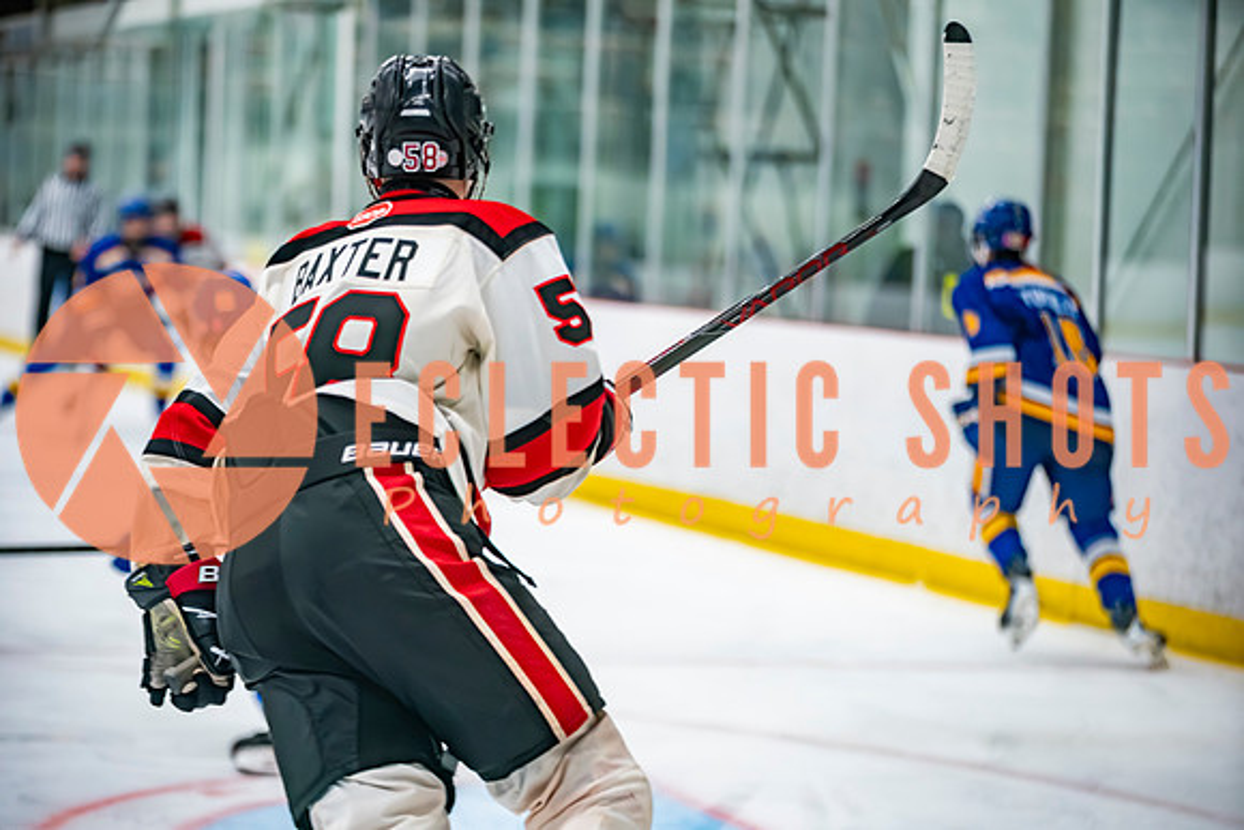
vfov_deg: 11.0
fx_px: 4320
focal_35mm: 125
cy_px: 415
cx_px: 622
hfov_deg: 16.4
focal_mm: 125
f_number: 2.8
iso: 3200
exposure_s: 1/640
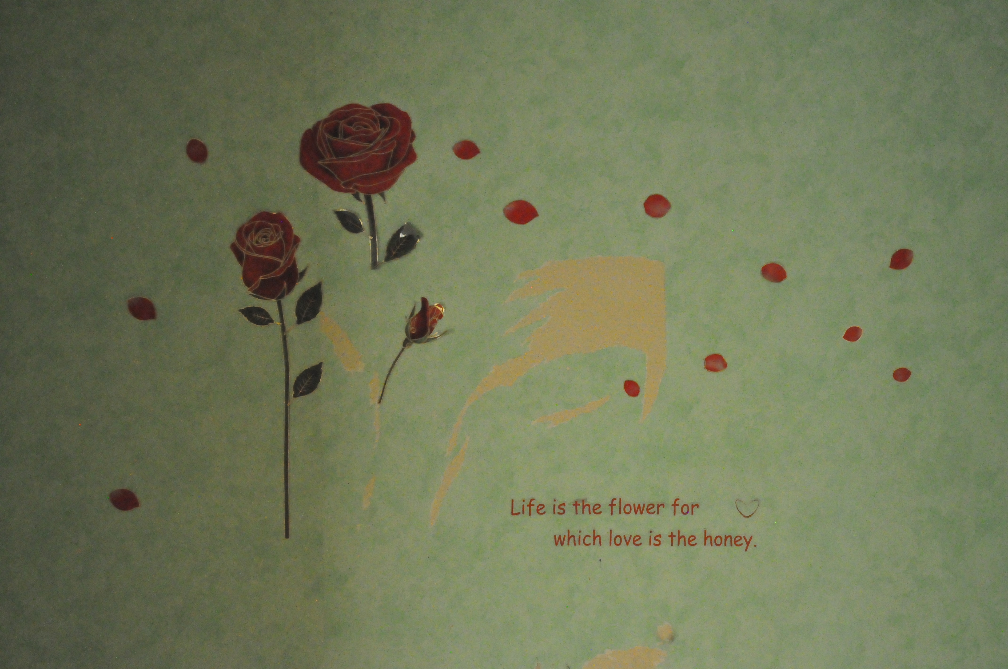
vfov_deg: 35.4
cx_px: 504
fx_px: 1049
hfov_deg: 51.3
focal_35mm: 38
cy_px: 334
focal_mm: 25
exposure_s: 1/100
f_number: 10
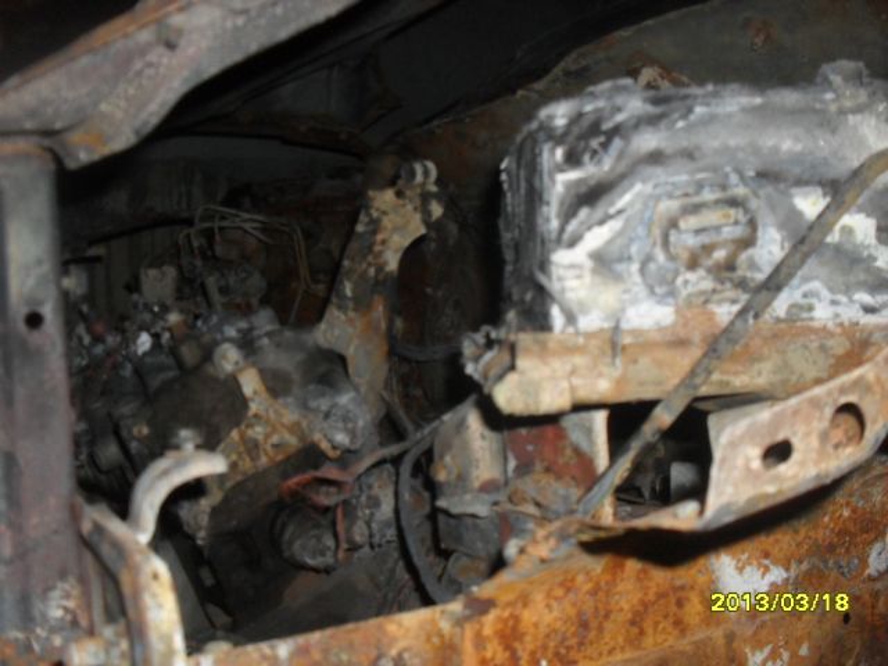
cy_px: 333
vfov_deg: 37.7
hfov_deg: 49.0
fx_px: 975
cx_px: 444
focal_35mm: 38
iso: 200
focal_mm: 6.3
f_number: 2.8
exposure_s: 1/45
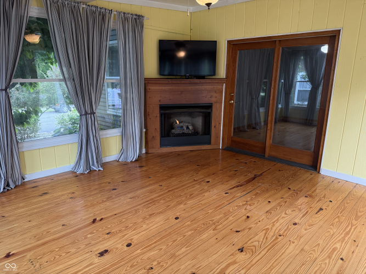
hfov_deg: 71.6
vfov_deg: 56.8
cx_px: 183
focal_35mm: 24
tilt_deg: -13.8
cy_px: 137
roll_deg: -1.1
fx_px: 254
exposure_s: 1/120
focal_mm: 6.76
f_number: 1.78
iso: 200
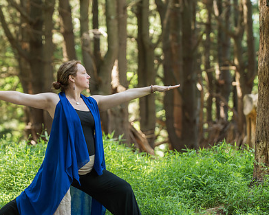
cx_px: 94
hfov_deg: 11.4
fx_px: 1346
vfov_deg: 9.1
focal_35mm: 169
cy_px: 119
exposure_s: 1/200
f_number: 3.5
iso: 640
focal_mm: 116
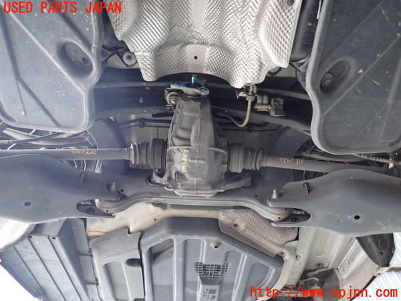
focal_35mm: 25
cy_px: 150
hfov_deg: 69.4
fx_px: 290
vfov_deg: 54.9
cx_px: 200
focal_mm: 4.5
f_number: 2
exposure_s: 1/30
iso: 640
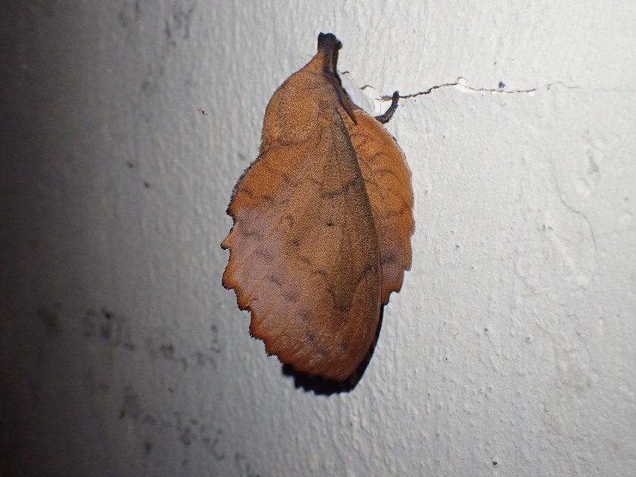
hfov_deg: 49.0
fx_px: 698
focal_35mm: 38
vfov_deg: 37.7
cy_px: 238
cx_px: 318
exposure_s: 1/160
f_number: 3.5
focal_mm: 6.83
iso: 640
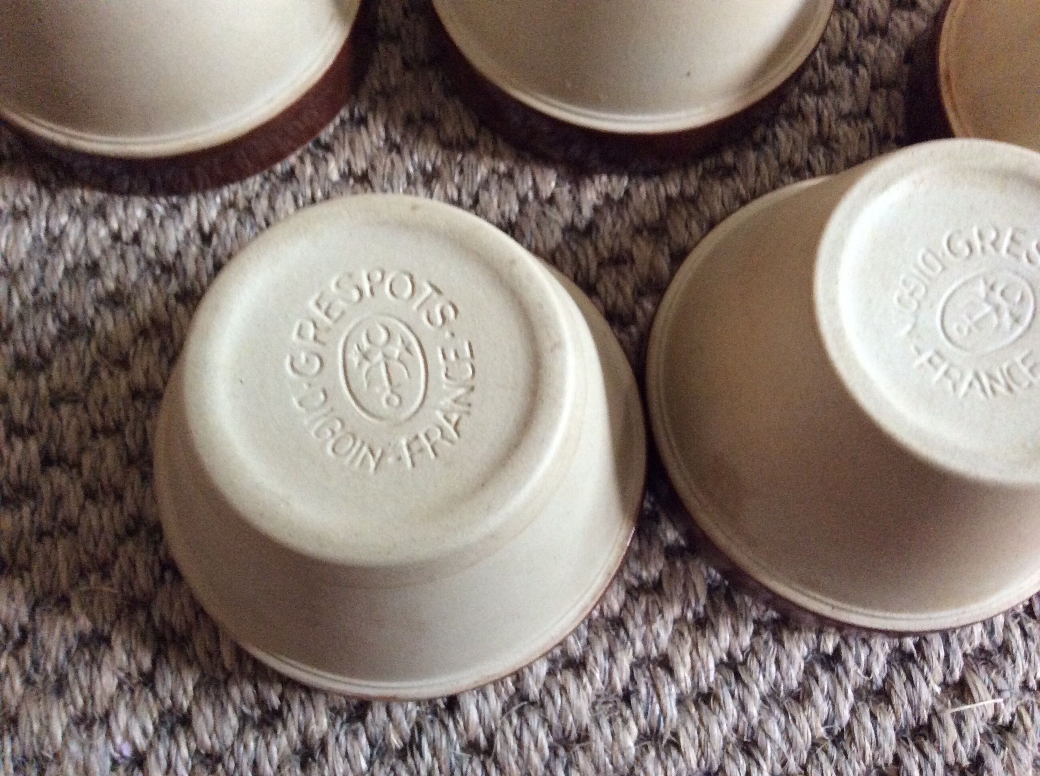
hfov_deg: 56.9
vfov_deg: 44.1
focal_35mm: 32
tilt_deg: -73.5
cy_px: 388
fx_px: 960
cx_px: 520
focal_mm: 3.3
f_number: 2.4
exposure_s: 1/20
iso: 250
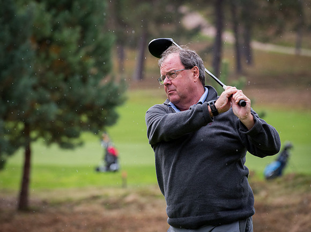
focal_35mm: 269
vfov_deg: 5.5
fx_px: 2416
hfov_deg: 7.4
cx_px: 153
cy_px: 96
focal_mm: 200
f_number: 5
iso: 800
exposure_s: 1/1250
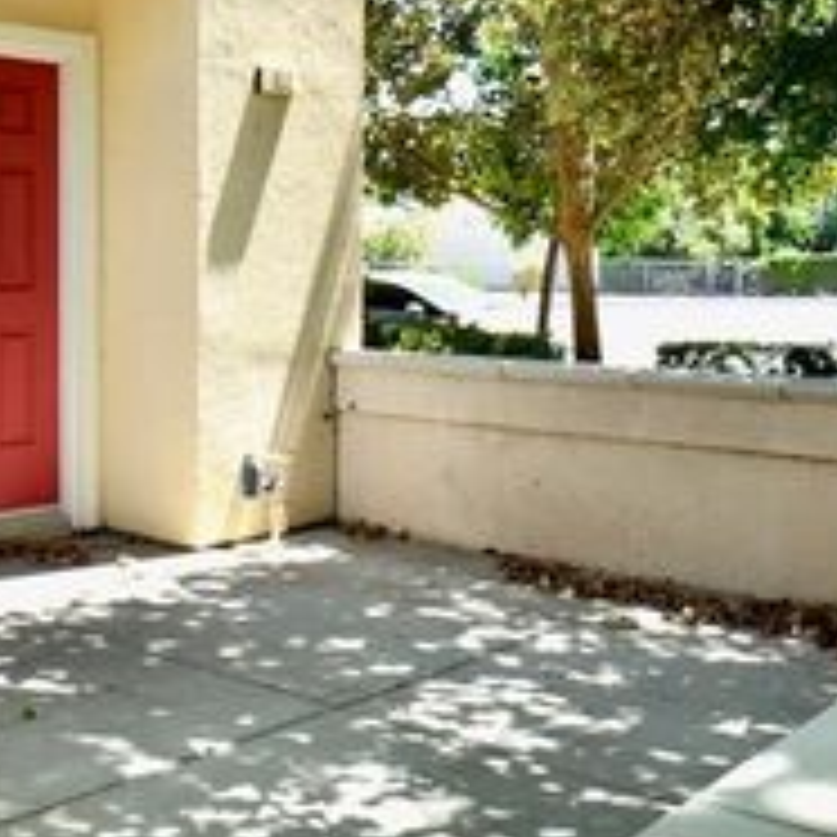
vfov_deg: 35.2
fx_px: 1313
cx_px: 81
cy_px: 340
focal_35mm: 48
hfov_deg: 33.5
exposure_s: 1/200
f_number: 7.1
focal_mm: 14
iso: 200
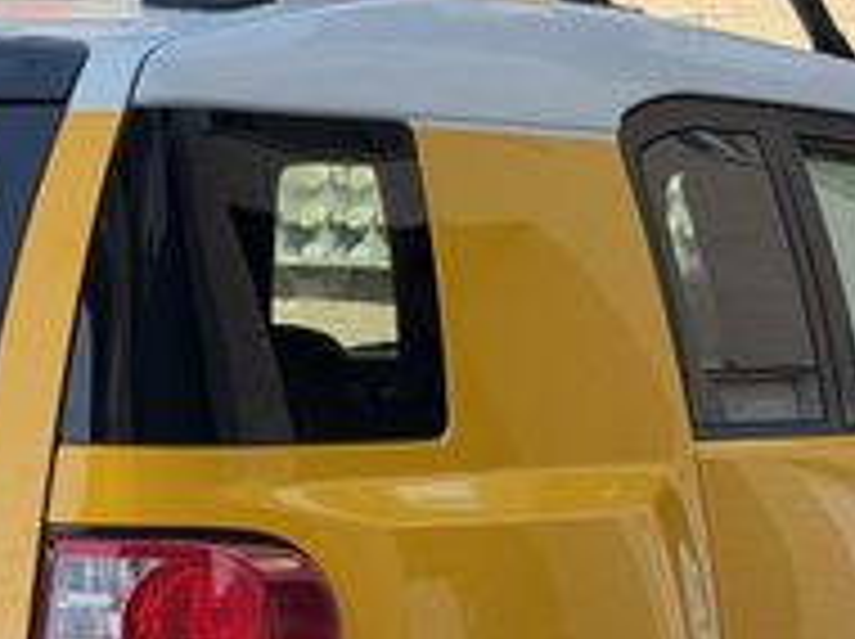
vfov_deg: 9.1
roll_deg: -2.1
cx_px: 72
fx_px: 3996
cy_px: 608
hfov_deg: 12.1
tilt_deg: -6.5
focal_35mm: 162
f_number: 1.78
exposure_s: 1/513
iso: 80
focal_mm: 6.76
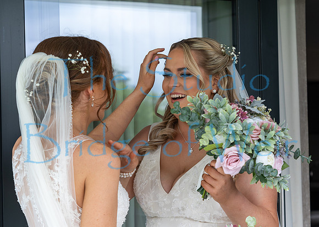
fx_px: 825
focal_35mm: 91
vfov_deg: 15.7
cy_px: 150
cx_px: 179
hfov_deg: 21.9
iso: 100
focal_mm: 65
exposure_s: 1/250
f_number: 5.6
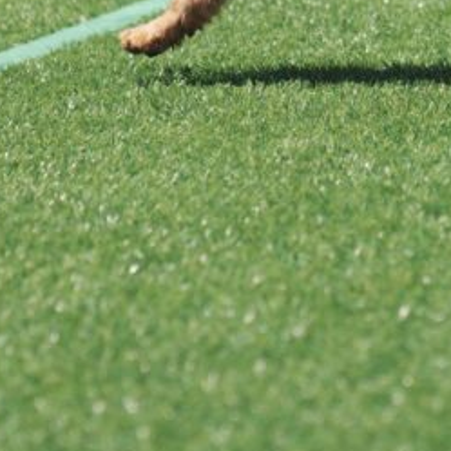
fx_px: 5248
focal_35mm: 356
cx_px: 469
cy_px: -135
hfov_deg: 4.9
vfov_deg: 4.9
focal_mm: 68
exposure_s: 1/3200
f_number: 2.8
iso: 160
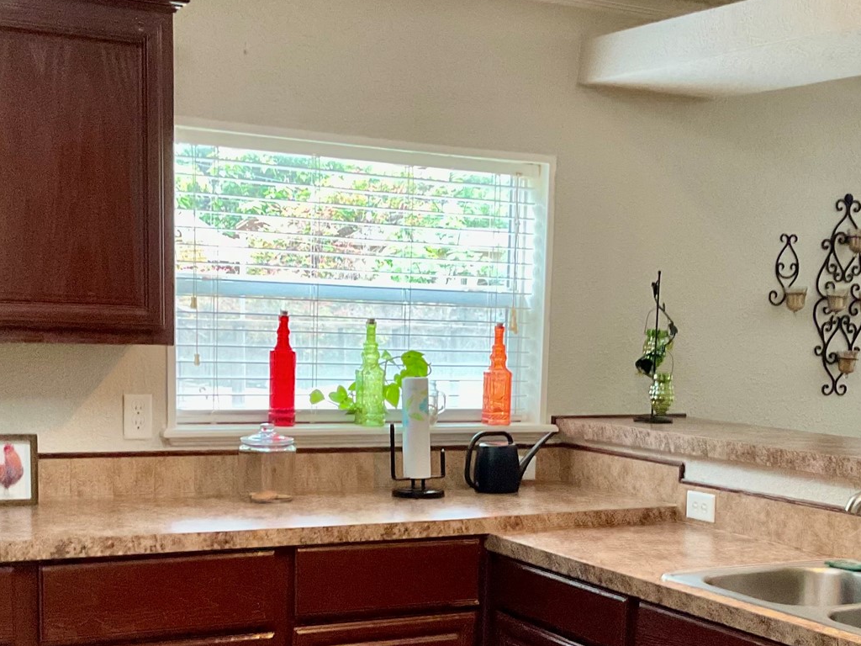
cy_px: 515
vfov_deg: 24.8
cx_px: 521
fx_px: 1443
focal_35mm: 58
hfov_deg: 33.1
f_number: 1.8
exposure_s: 1/60
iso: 250
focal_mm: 3
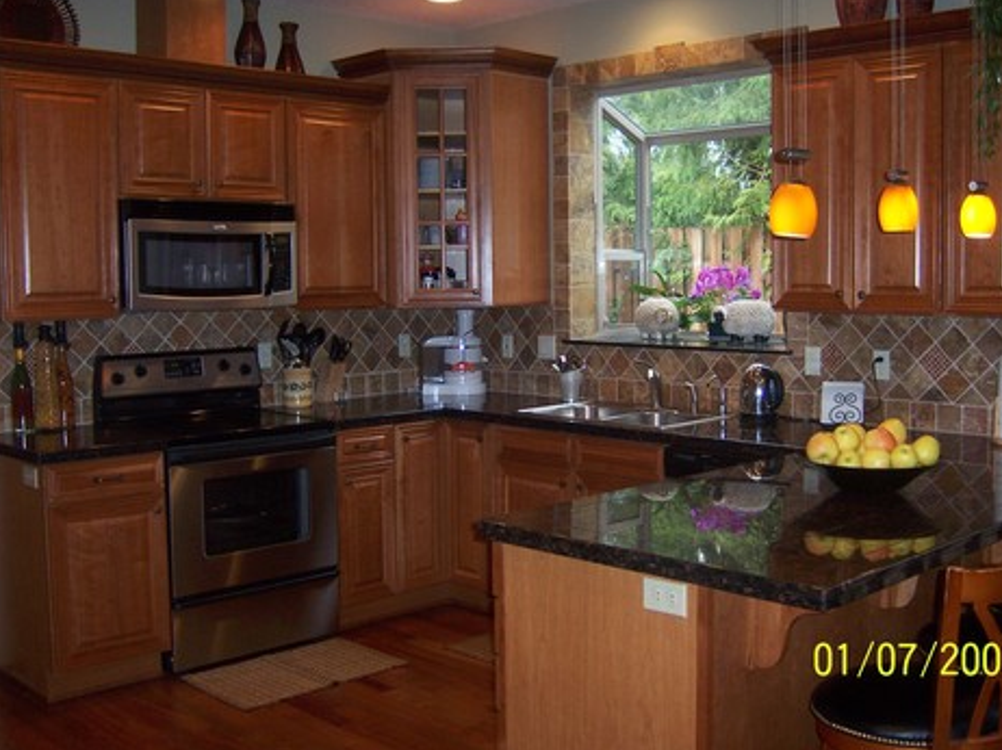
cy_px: 361
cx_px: 540
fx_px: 1128
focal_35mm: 39
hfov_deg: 47.8
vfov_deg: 36.8
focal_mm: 6.2
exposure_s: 1/60
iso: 125
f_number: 2.8
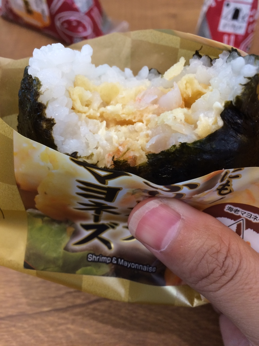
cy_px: 173
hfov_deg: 48.2
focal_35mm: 29
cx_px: 130
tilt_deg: -58.4
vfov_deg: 61.7
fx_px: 289
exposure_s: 1/30
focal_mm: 4.15
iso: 40
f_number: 2.2
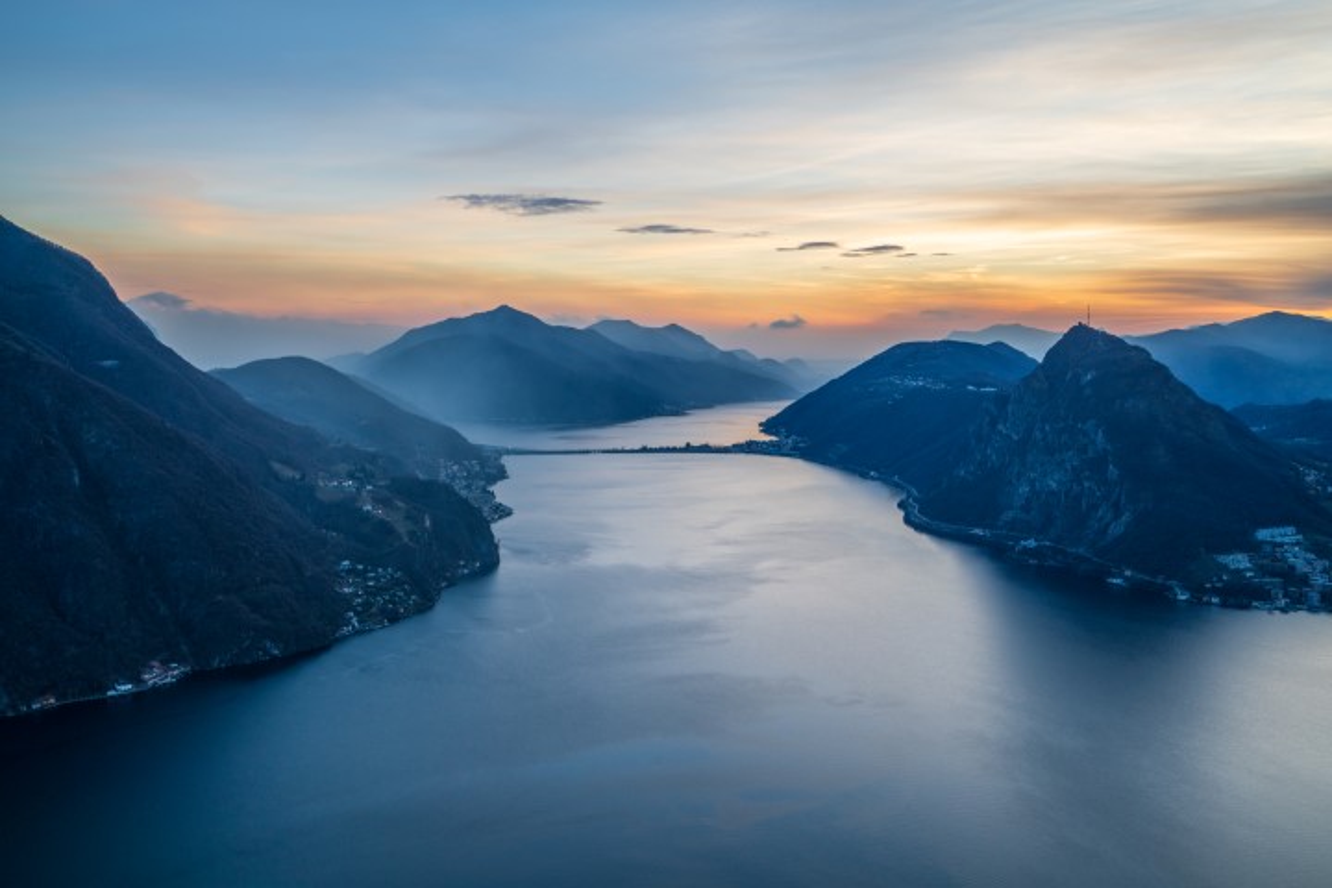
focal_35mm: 35
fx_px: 1295
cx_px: 666
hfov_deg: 54.4
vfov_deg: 37.9
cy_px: 444
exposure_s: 1/40
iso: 250
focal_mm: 35
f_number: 11
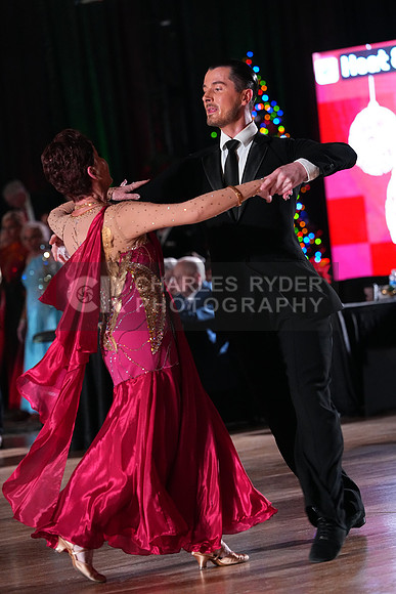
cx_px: 198
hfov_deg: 7.9
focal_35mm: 174
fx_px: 2869
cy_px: 297
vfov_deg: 11.8
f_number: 4.5
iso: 6400
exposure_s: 1/400
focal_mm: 174
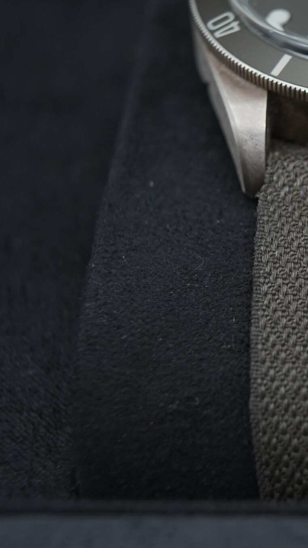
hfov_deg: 16.7
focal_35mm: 69
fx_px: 1002
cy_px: 227
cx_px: 374
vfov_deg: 30.5
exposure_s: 1/250
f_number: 5
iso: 400
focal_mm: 35
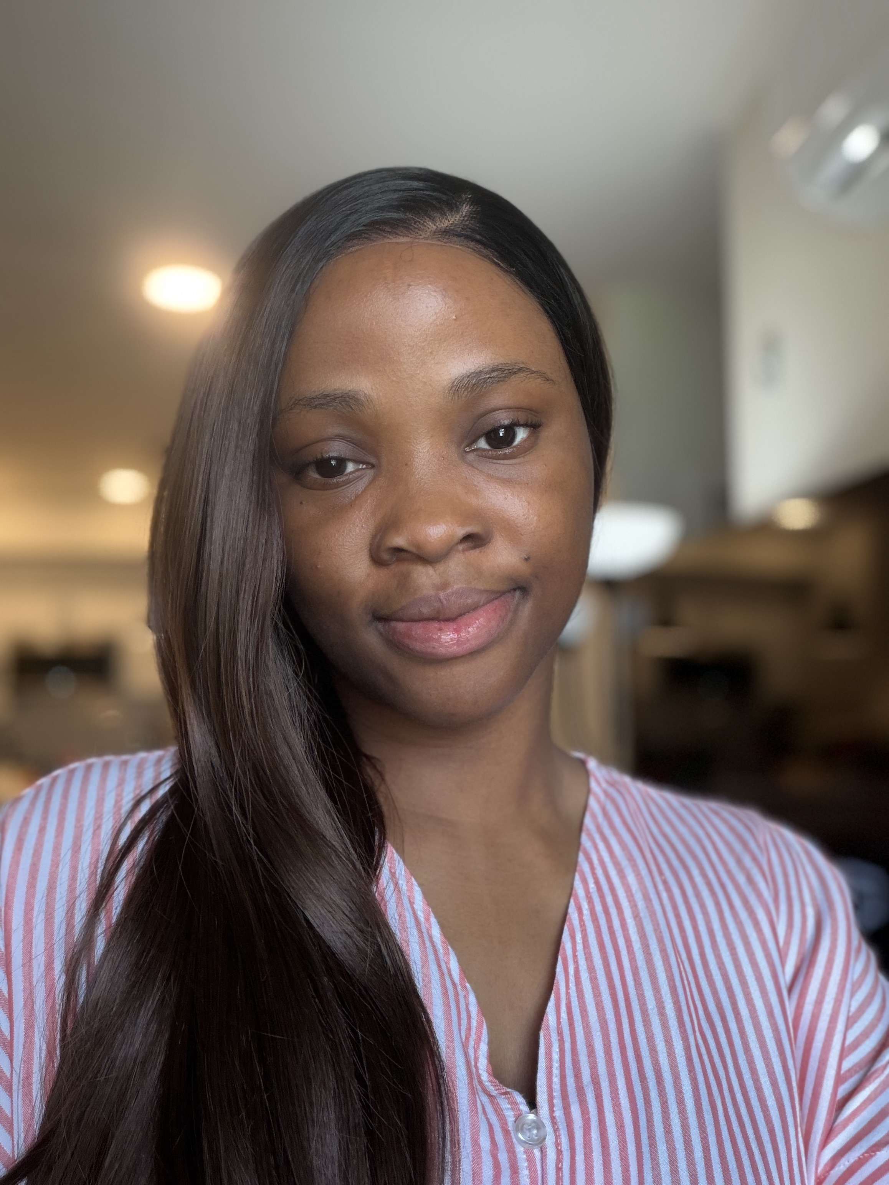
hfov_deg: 46.8
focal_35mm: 30
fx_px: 1027
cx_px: 444
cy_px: 592
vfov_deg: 60.0
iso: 125
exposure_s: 1/60
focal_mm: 2.71
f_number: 1.9
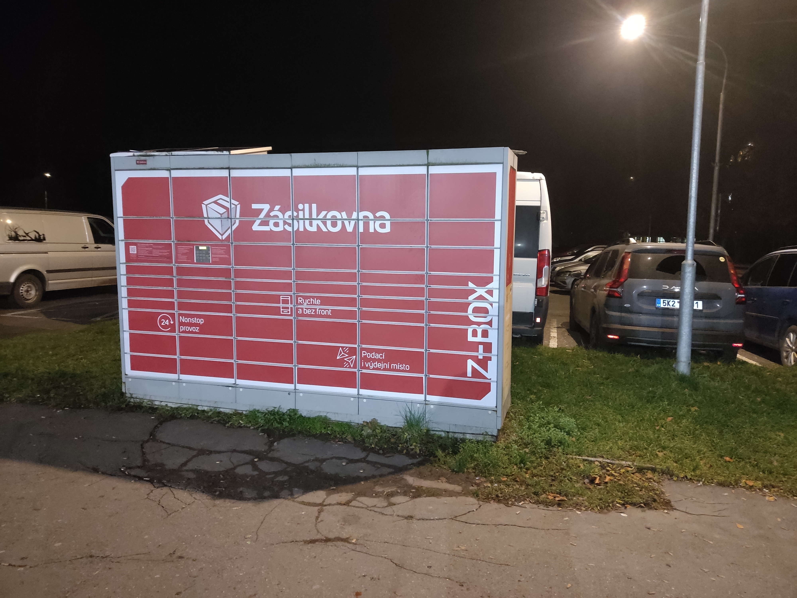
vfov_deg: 54.9
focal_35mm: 25
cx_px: 398
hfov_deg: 69.4
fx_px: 576
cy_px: 299
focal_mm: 4.71
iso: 2376
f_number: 1.79
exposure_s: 1/20
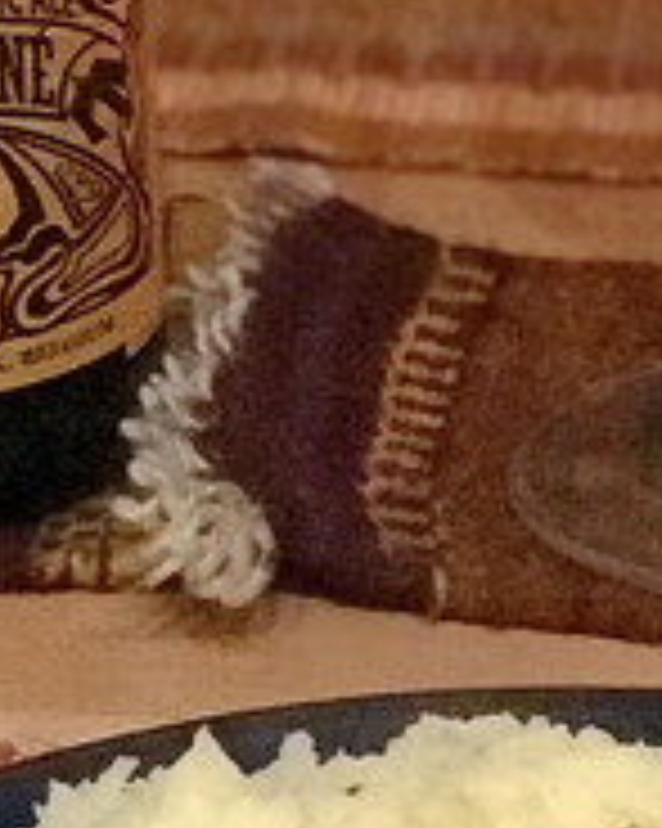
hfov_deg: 6.4
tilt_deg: -22.7
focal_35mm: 242
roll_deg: -1.0
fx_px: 5932
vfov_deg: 8.0
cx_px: 509
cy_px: 158
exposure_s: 1/60
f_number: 2.8
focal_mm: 6.6
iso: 1250
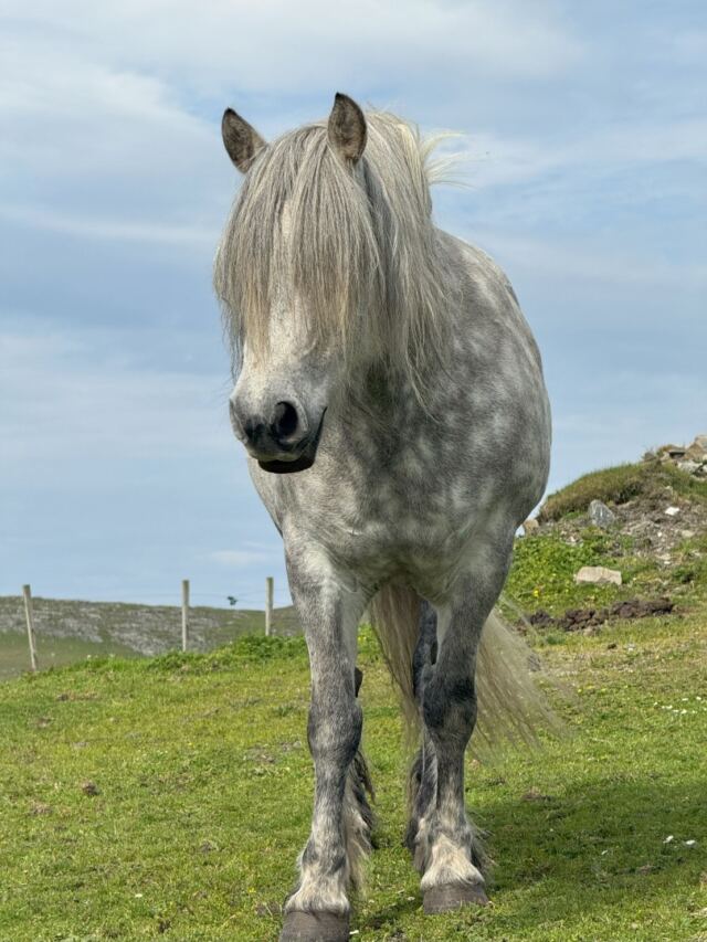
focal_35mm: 120
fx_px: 3267
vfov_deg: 16.4
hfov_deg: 12.4
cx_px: 354
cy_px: 471
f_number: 2.8
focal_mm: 15.66
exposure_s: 1/1969
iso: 50
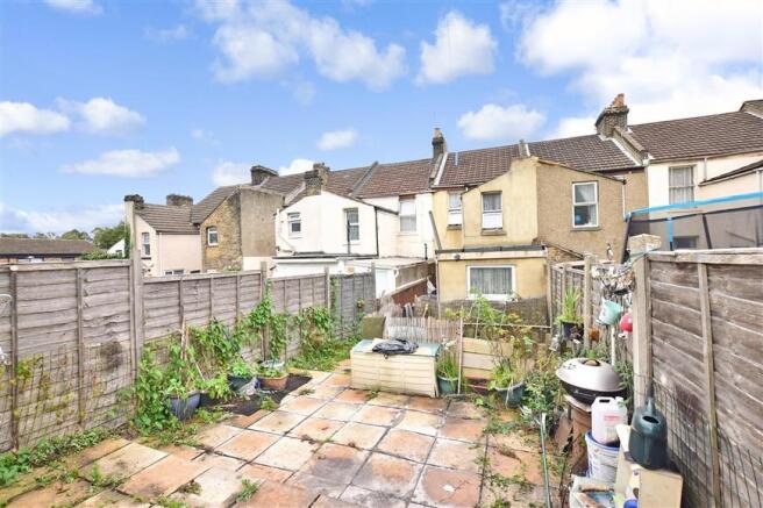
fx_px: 318
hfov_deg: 100.4
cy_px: 254
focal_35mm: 15
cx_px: 382
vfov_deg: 77.3
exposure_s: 1/200
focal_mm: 10
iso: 200
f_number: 9
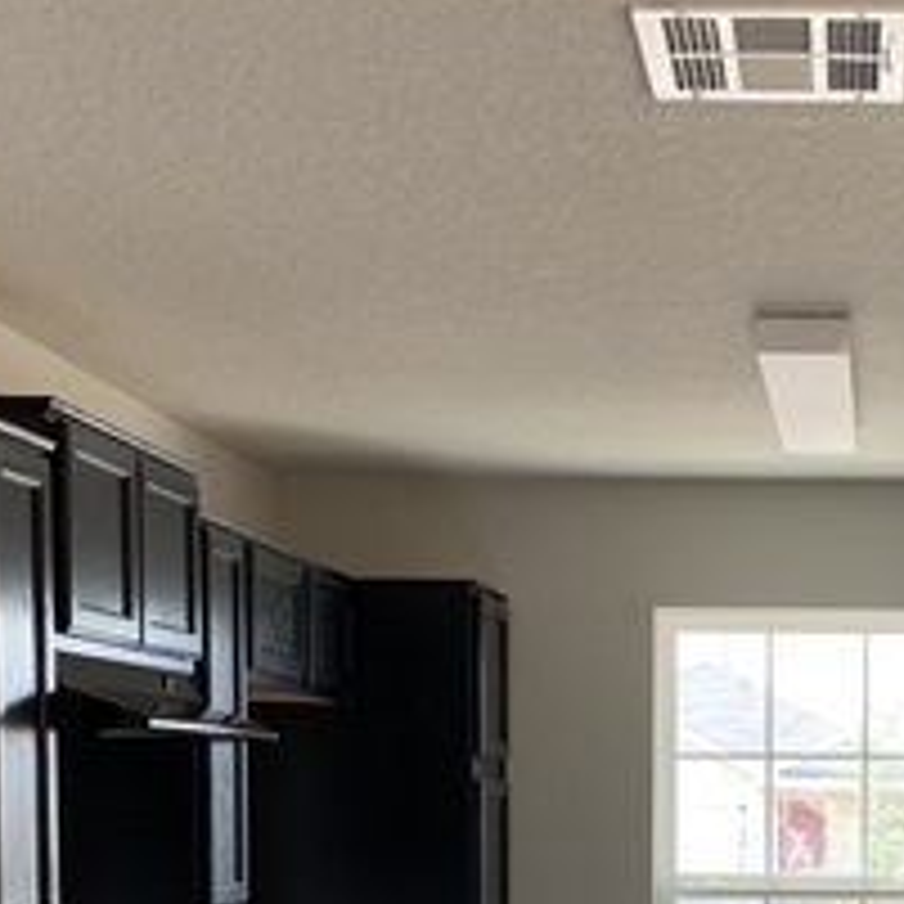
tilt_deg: -7.2
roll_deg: -0.9
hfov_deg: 23.1
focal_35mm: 73
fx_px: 2157
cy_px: 1057
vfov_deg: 22.1
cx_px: 801
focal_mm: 4.25
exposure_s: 1/60
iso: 50
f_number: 1.8
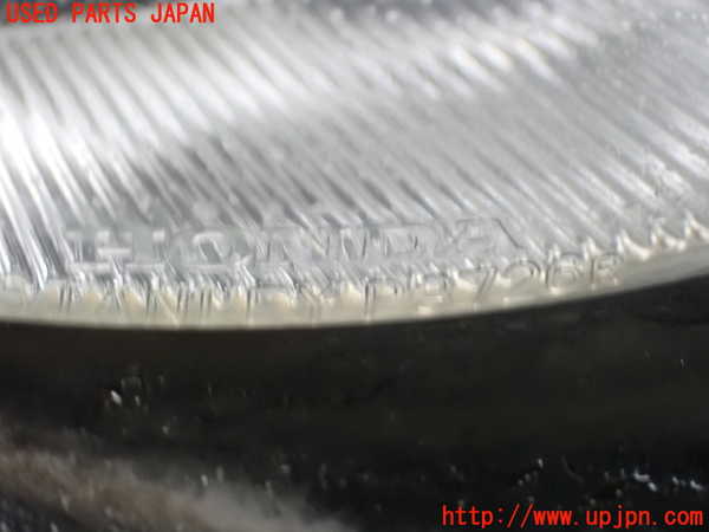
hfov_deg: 27.4
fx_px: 1454
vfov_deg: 20.7
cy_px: 266
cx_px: 354
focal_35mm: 71
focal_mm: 12.73
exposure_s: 1/15
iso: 1600
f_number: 3.9
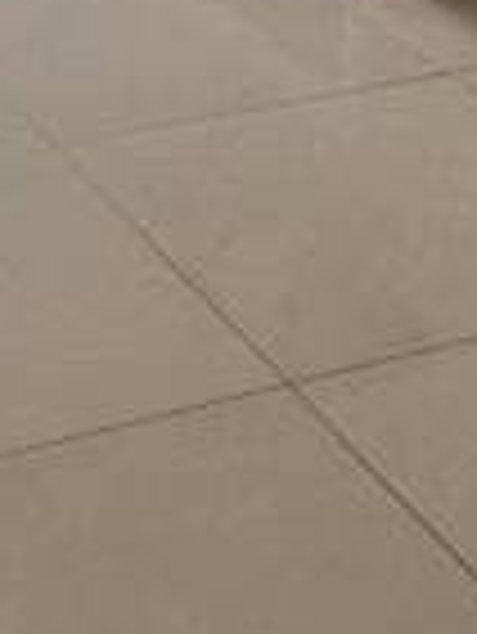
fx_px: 1963
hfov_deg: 13.6
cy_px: -373
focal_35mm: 107
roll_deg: +1.6
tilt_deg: -10.3
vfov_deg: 16.4
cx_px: -22
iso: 125
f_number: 2.2
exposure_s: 1/99
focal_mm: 2.22
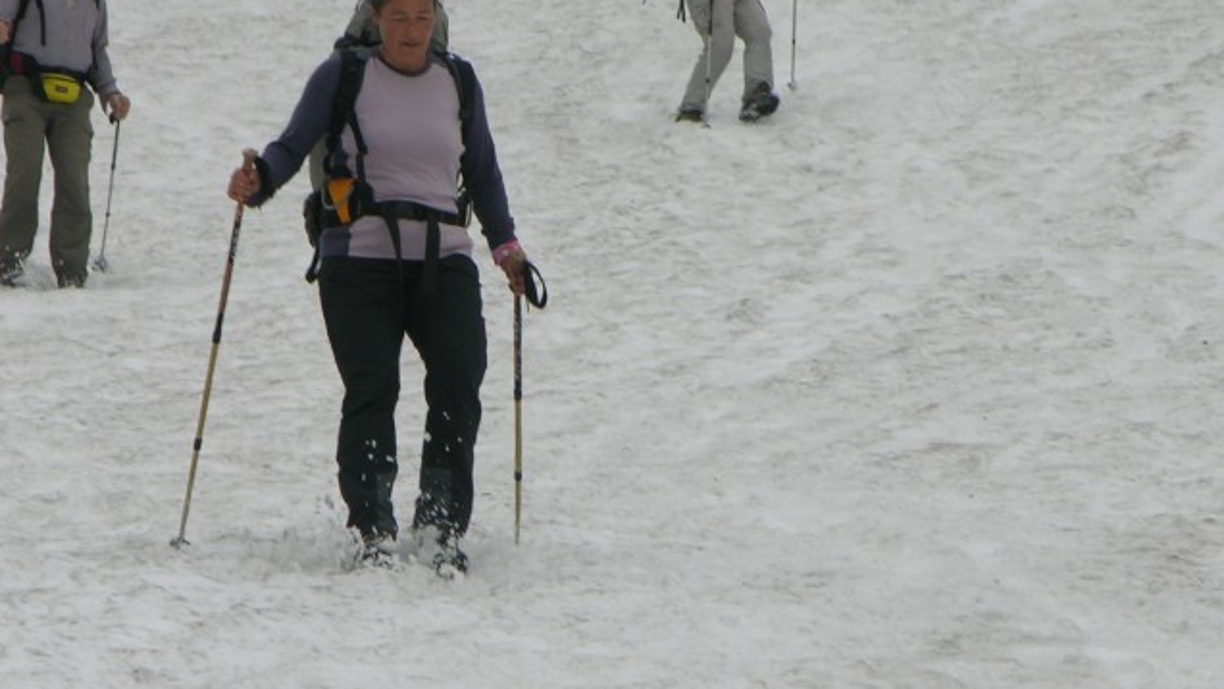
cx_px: 514
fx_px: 15938
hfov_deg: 4.4
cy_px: 375
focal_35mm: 491
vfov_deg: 2.5
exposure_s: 1/243
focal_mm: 71.2
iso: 50
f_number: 5.9
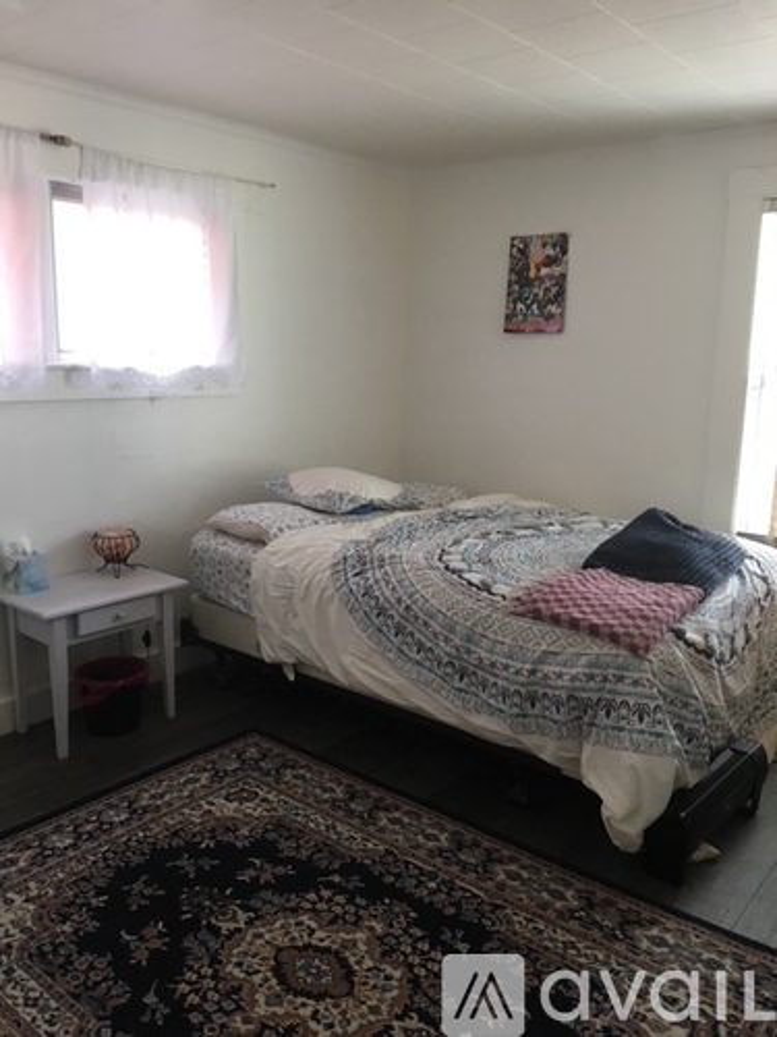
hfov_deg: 48.2
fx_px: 868
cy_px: 518
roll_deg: -0.7
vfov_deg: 61.7
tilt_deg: -9.8
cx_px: 388
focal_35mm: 29
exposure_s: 1/30
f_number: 2.2
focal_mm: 4.15
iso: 100
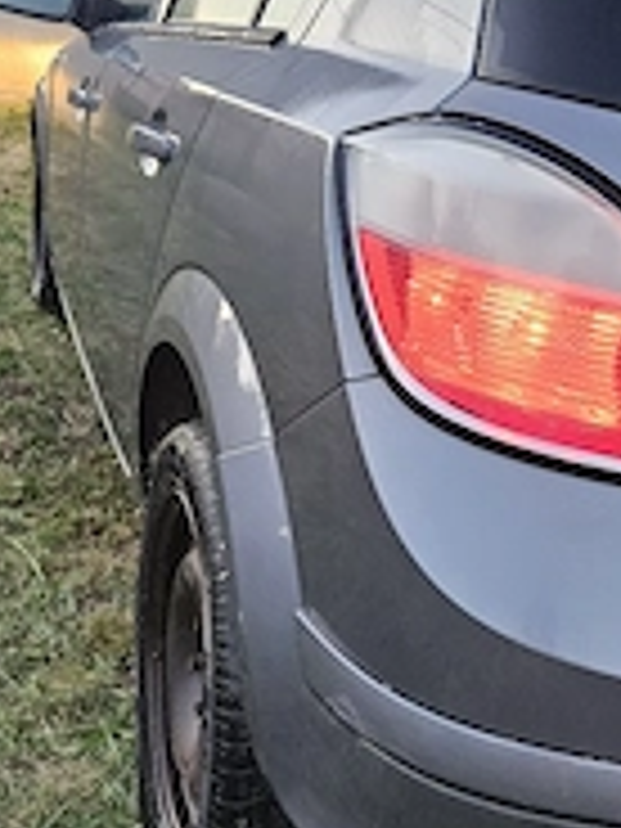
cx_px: 495
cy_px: 436
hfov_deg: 28.5
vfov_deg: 38.2
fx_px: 1196
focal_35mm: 50
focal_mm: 5.4
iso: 500
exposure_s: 1/101
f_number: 1.8
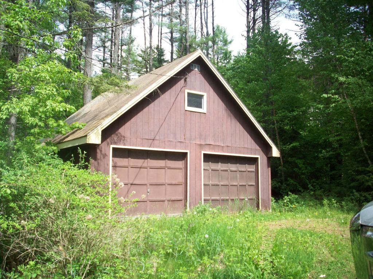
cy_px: 140
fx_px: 399
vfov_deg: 38.7
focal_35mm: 37
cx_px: 186
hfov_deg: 50.1
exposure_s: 1/358
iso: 80
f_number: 2.8
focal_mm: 6.2
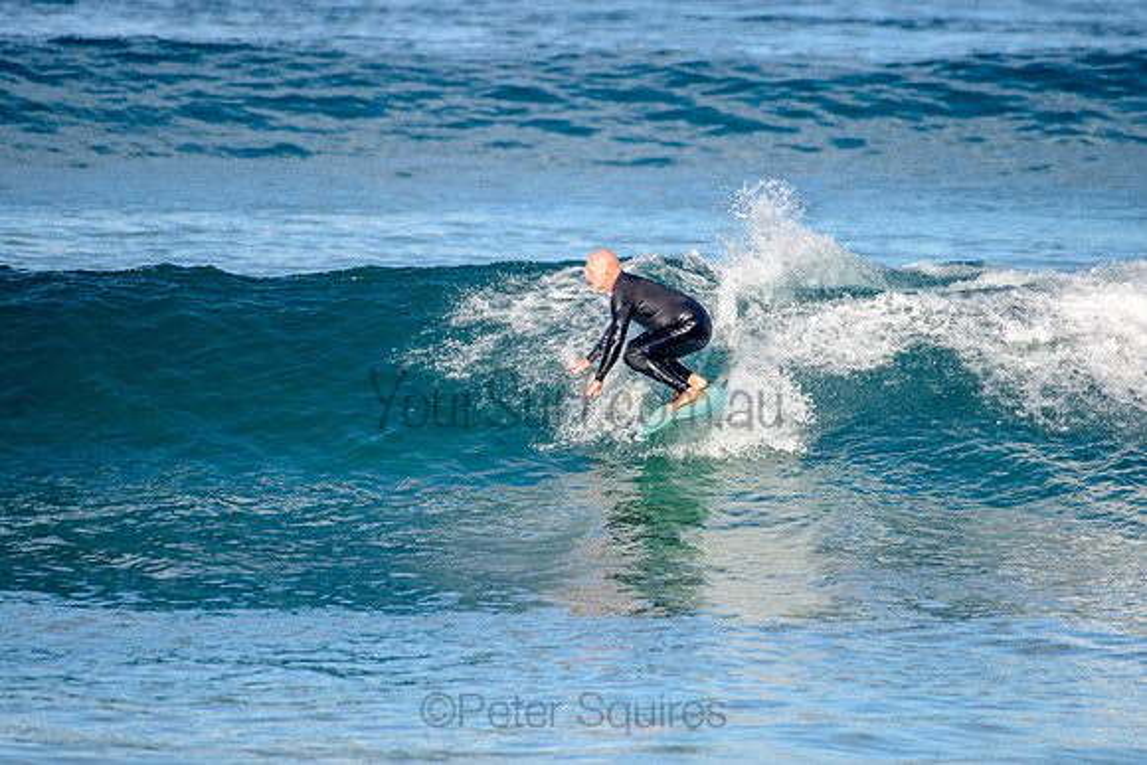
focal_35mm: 613
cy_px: 372
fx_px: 19544
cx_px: 589
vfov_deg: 2.2
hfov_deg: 3.4
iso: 280
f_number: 5.6
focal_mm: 500
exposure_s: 1/2000
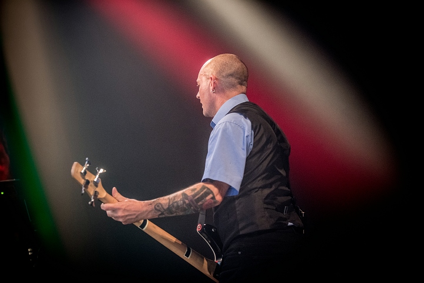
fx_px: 1084
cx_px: 212
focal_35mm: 92
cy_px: 142
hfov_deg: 22.1
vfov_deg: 14.9
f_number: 2.8
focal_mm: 92
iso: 4000
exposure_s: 1/100
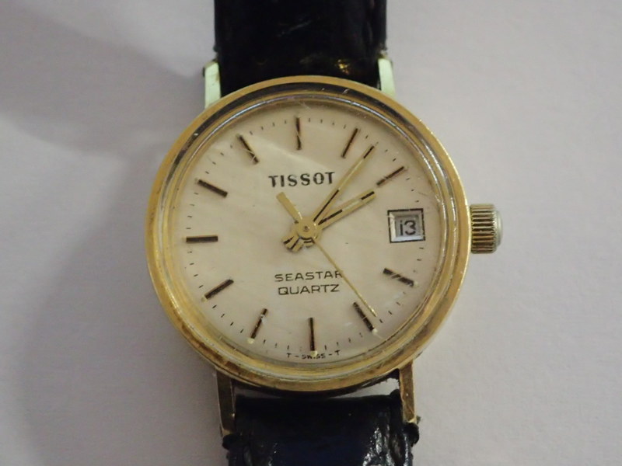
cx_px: 311
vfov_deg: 14.8
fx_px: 1797
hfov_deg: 19.6
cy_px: 233
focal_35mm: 100
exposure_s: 1/25
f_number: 4.9
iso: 1600
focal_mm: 18
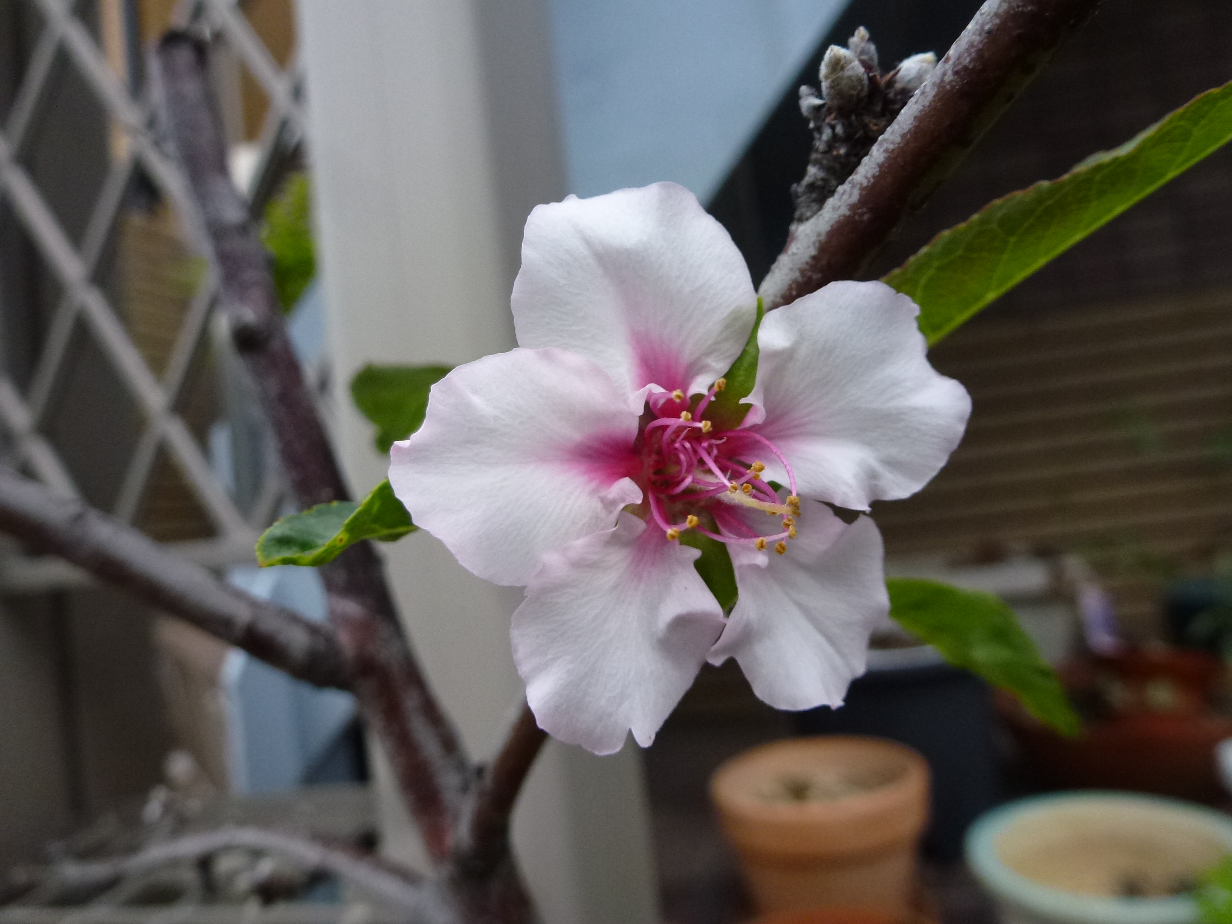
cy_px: 462
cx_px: 616
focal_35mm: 24
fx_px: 854
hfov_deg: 71.6
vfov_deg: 56.8
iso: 250
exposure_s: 1/250
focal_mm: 4.3
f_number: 3.3
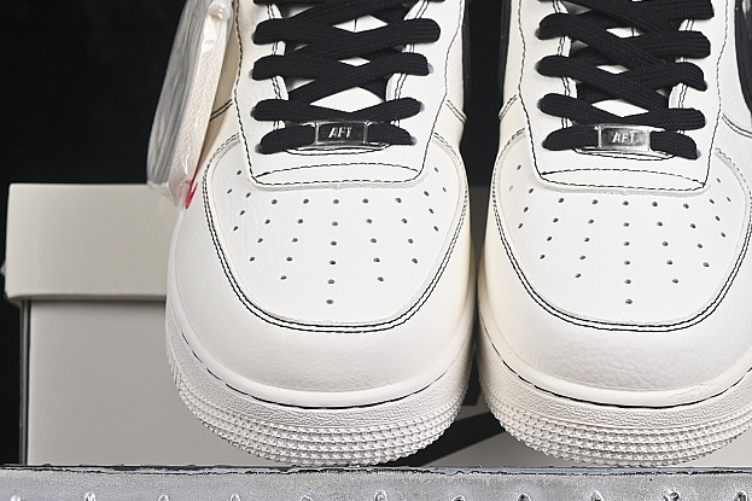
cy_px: 194
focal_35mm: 130
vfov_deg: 10.5
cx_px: 478
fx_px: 2715
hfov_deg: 15.7
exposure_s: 1/80
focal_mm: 50
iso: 160
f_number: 8
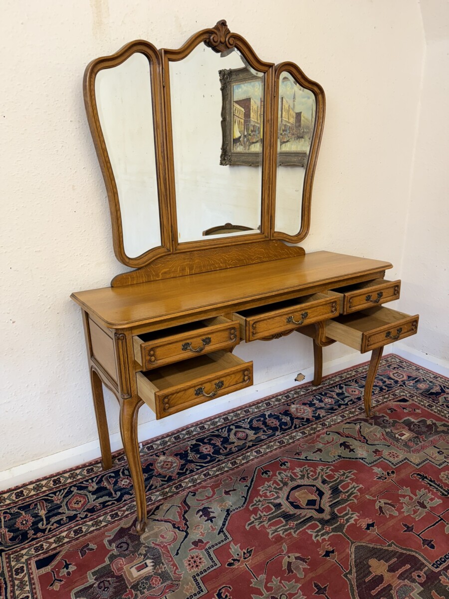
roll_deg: +1.0
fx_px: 415
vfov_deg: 71.6
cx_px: 224
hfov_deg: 56.8
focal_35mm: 24
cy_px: 300
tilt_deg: -17.1
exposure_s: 1/100
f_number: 1.78
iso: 160
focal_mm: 6.76
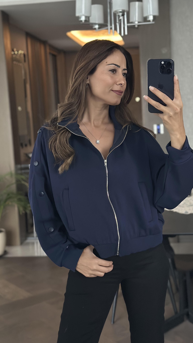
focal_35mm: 53
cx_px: 114
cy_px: 172
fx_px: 482
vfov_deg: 39.2
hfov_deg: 22.6
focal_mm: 6.86
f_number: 1.78
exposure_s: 1/30
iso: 800
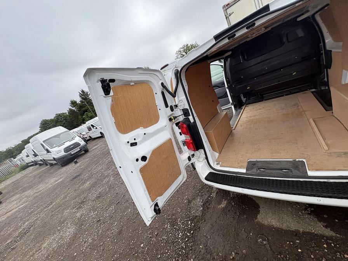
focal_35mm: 14
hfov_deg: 102.1
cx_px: 174
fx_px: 141
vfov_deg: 85.7
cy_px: 130
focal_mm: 2.22
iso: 64
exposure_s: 1/713
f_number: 2.2
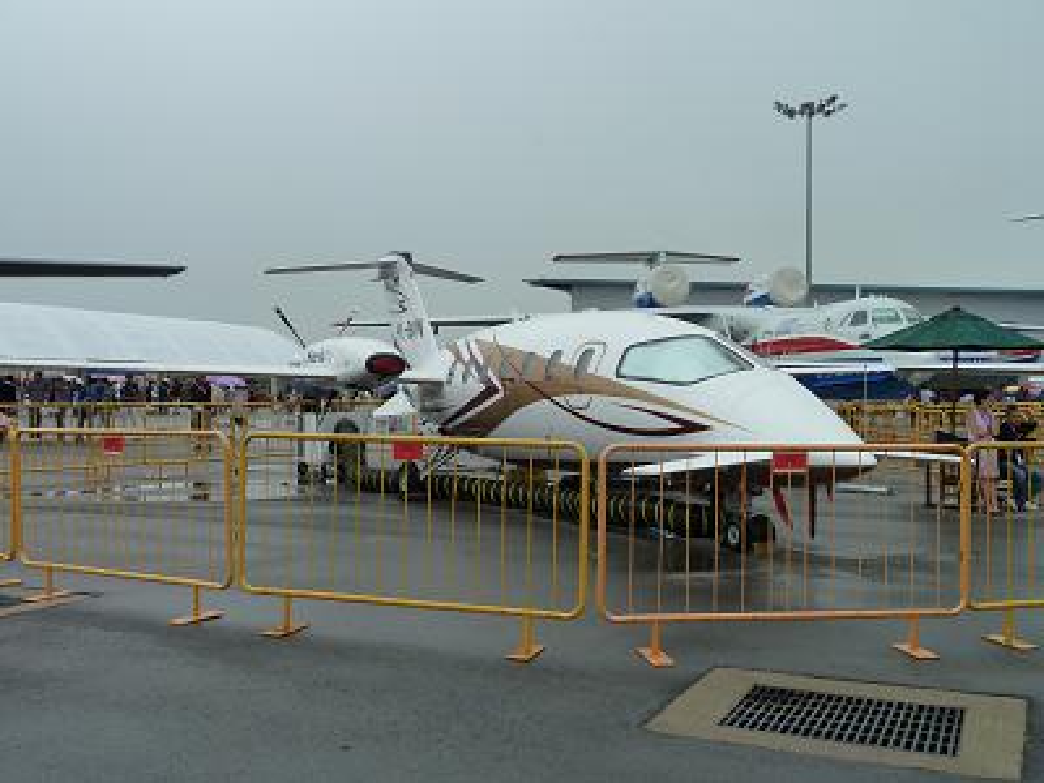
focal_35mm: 37
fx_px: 1116
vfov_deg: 38.7
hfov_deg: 50.1
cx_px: 522
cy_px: 392
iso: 125
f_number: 4
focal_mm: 6.1
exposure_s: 1/400
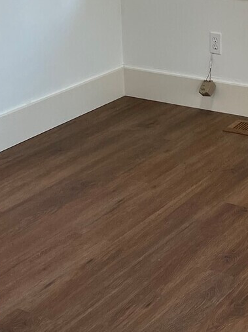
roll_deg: +0.1
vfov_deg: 24.4
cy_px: -43
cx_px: 345
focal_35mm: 74
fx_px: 707
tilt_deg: -7.4
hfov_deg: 18.2
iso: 100
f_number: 1.6
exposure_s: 1/120
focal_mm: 5.1
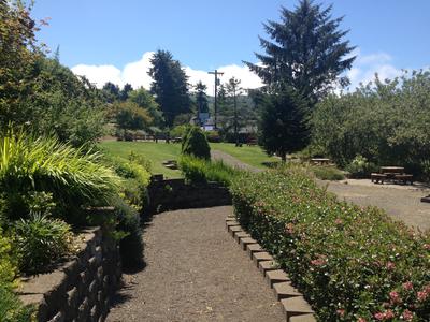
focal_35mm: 35
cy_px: 161
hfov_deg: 52.6
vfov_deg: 40.7
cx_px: 215
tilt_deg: -3.4
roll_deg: -0.2
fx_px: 435
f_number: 2.4
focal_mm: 4.28
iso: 50
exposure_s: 1/1200
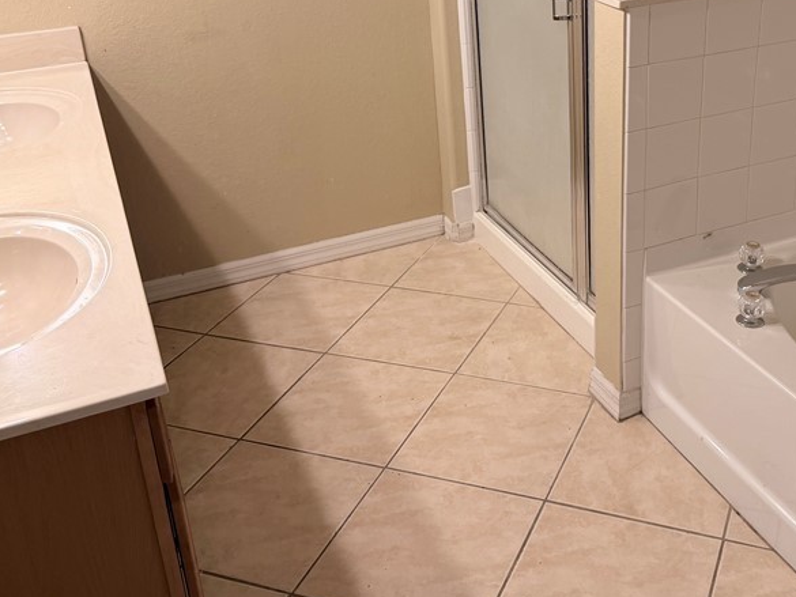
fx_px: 966
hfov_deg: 43.8
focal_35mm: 42
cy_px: 156
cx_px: 565
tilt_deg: -20.6
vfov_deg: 33.7
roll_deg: +2.1
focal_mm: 6.76
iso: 125
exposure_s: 1/60
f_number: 1.78
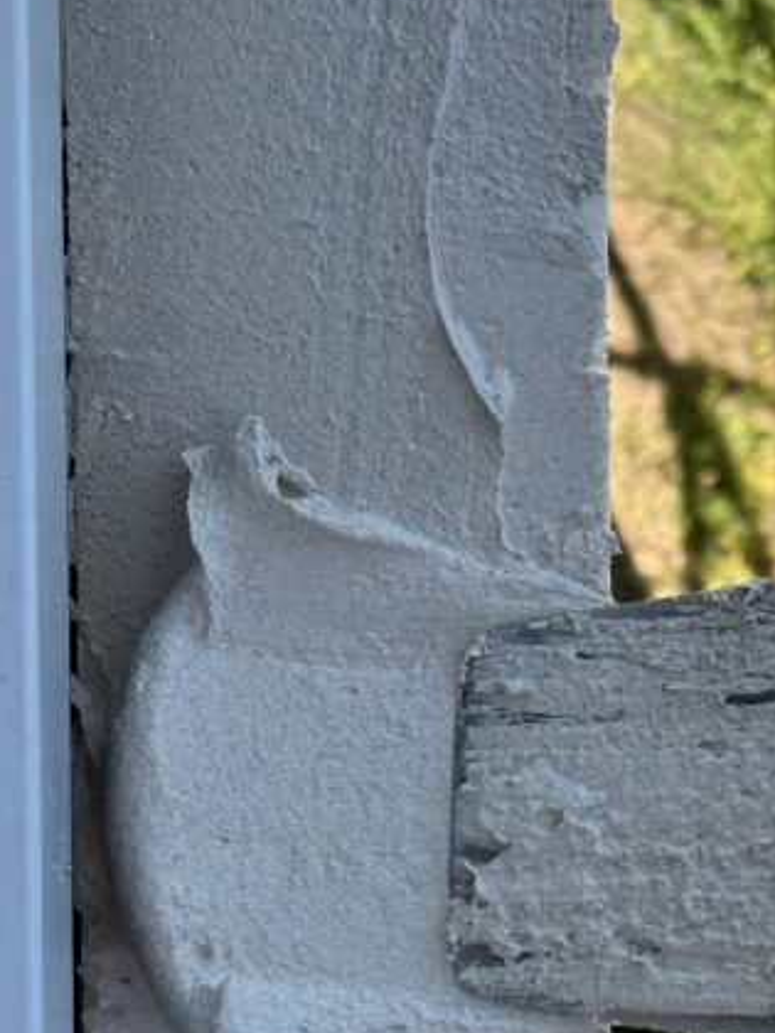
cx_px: 583
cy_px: 905
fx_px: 3493
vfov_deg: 16.6
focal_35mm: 117
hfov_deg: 12.6
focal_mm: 6.86
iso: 64
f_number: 1.78
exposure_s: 1/1590
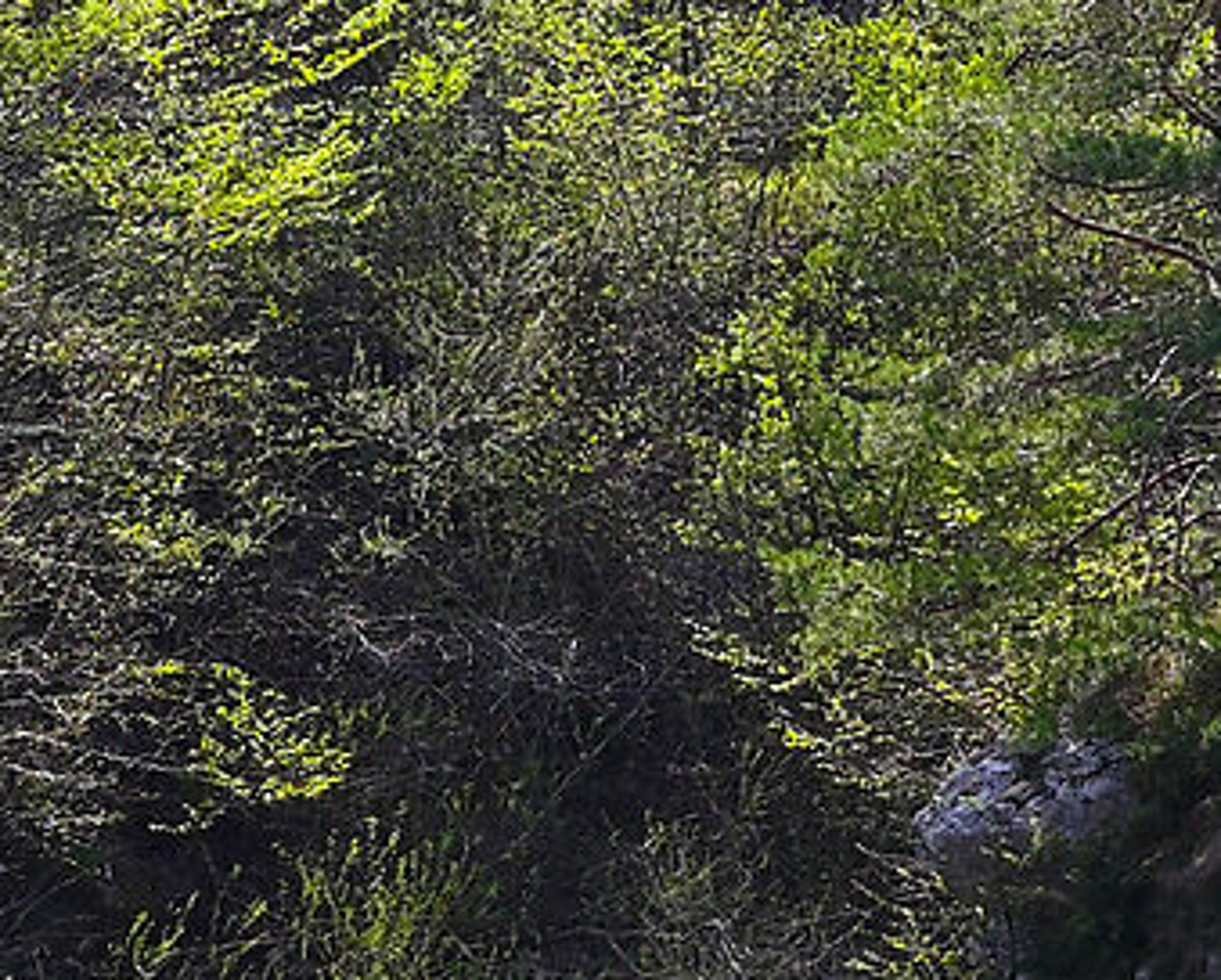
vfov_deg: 4.5
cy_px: 425
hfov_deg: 5.5
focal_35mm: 348
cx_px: 605
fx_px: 12602
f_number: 5
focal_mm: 35
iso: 100
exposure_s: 1/200
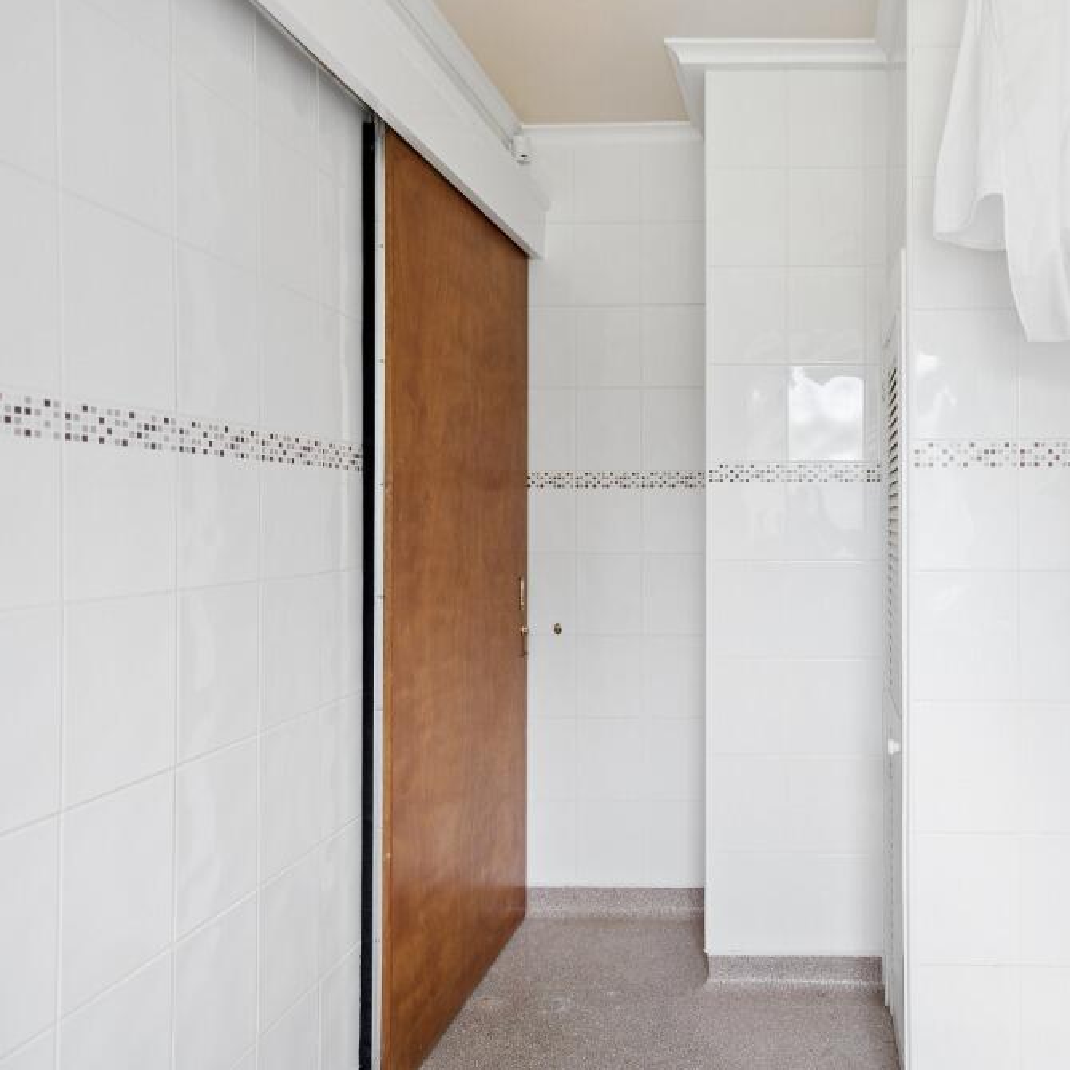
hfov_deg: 58.3
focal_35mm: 26
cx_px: 779
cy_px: 529
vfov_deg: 60.9
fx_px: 909
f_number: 4
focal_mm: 20
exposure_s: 1/100
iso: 800
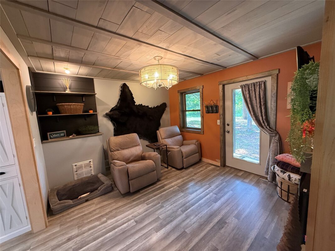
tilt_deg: -6.0
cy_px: 126
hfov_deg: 102.1
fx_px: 135
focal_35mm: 14
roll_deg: +3.2
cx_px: 168
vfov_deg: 85.7
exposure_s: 1/60
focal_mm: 2.22
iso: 400
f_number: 2.2
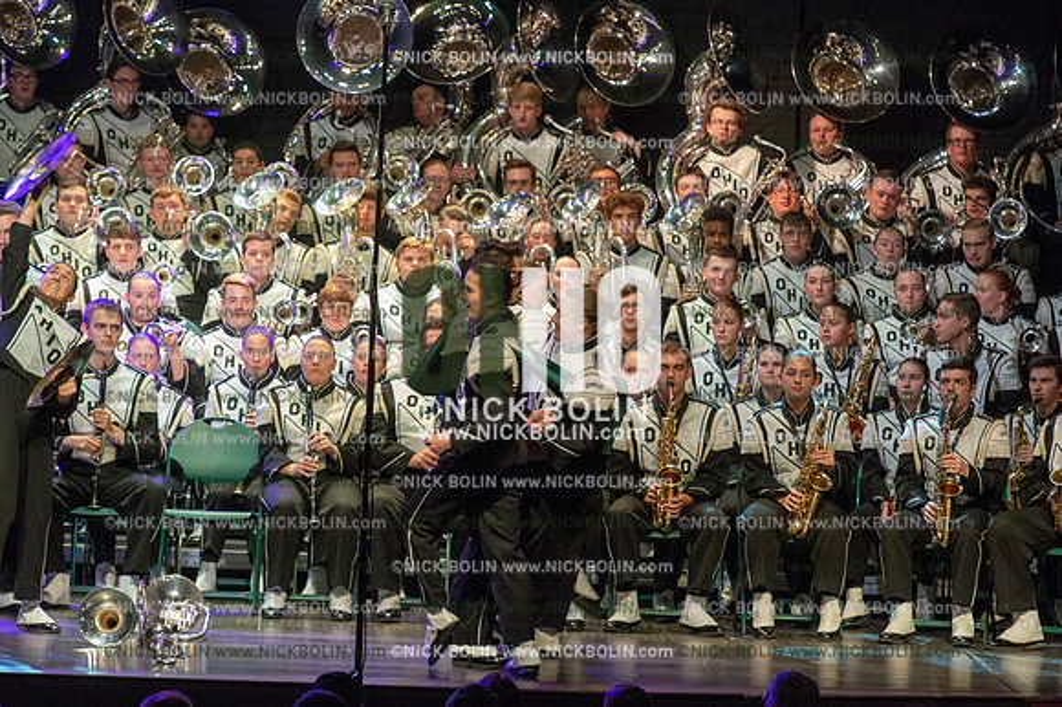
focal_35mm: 220
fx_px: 6486
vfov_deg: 6.2
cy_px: 354
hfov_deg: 9.4
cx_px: 531
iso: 8000
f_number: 7.1
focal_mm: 220
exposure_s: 1/200
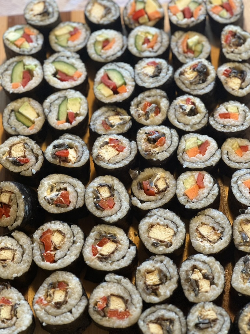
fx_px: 741
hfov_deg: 19.1
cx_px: 125
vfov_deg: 25.3
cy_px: 167
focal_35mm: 77
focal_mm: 9
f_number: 2.8
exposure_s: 1/33
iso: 160
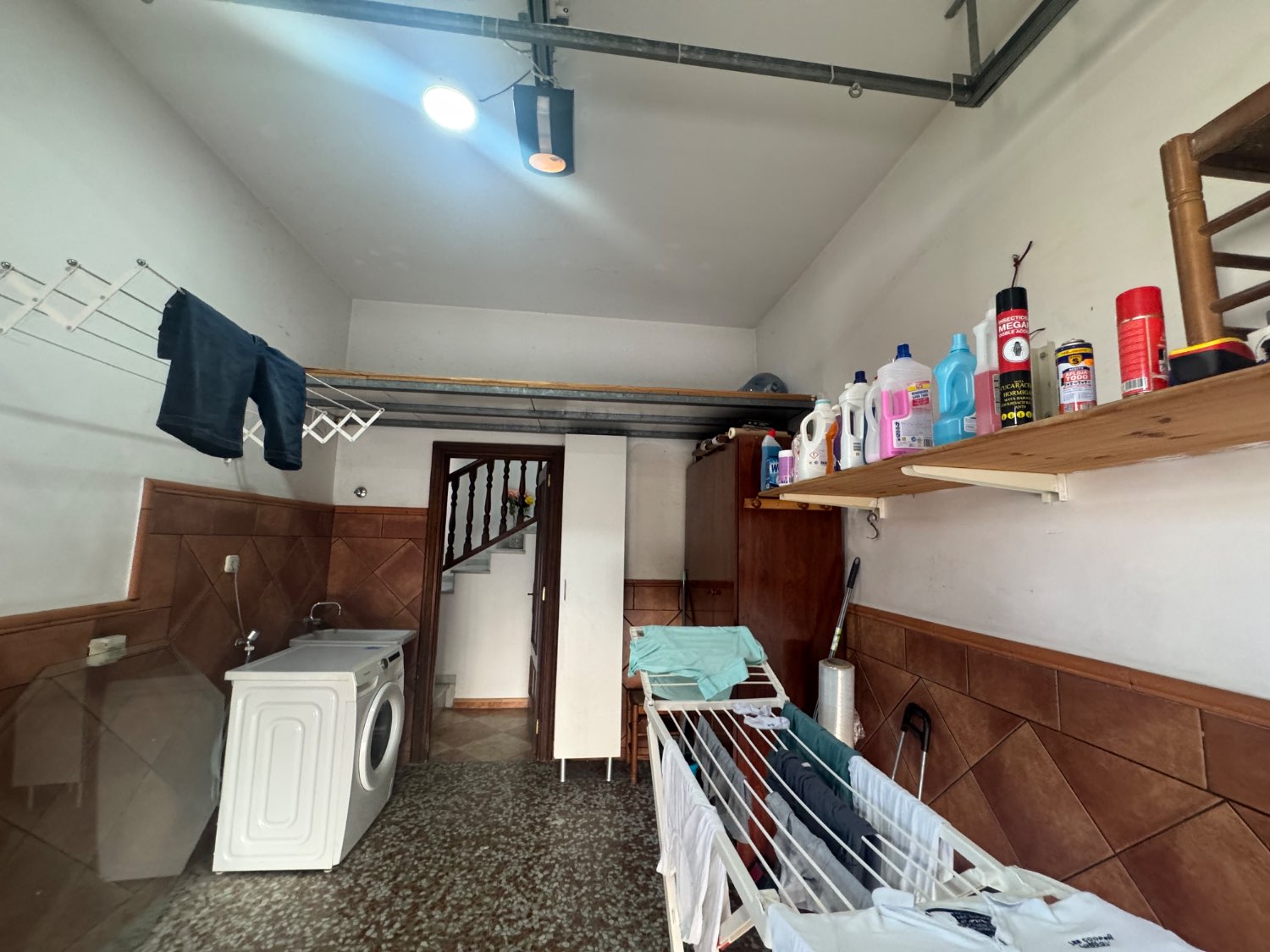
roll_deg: -0.4
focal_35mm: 14
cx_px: 635
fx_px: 514
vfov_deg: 85.7
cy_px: 476
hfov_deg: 102.1
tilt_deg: +8.0
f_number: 2.2
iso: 320
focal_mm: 2.22
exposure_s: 1/100
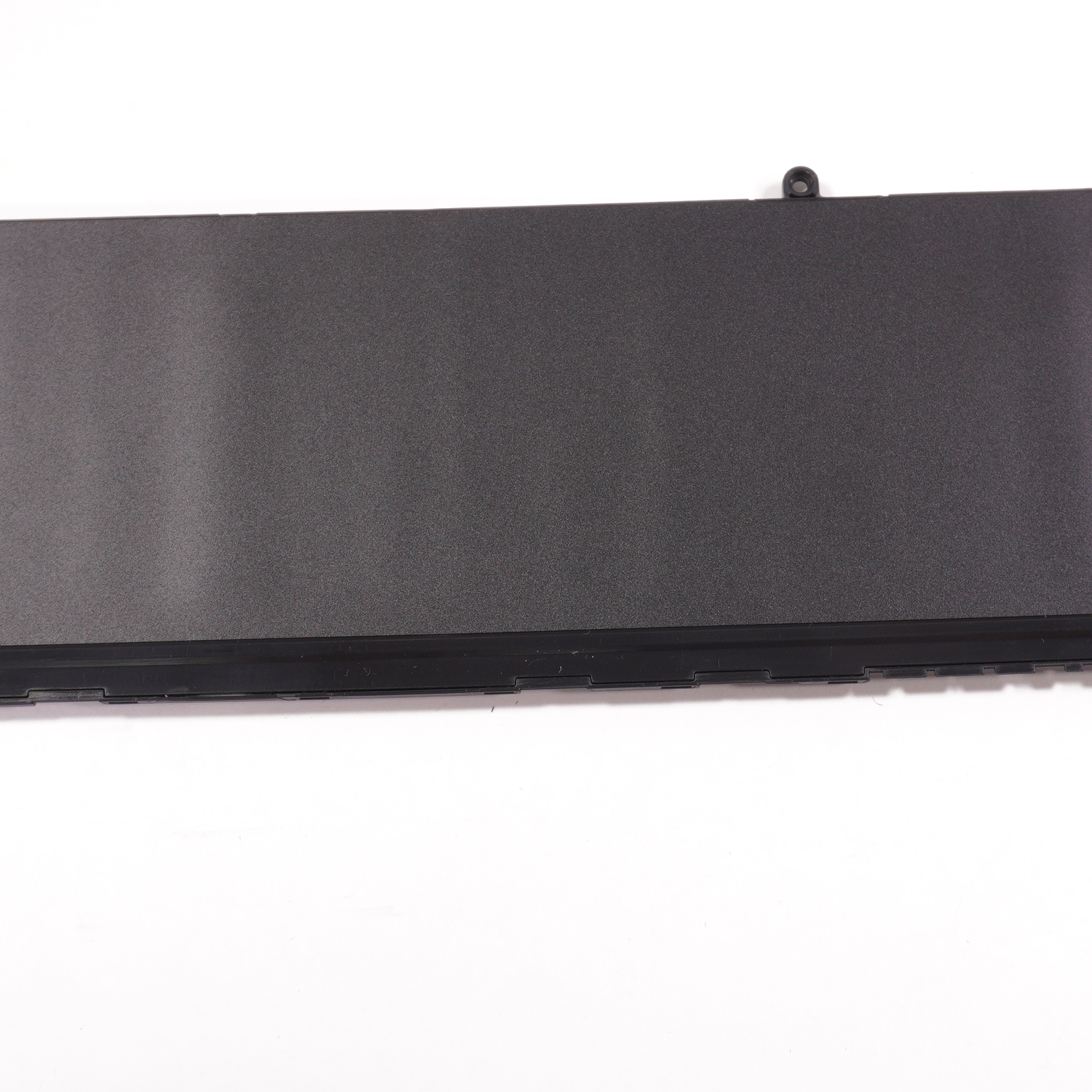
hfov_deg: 29.5
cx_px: 635
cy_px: 446
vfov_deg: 29.5
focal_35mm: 58
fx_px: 2070
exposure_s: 1/80
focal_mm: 24
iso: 400
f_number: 5.6
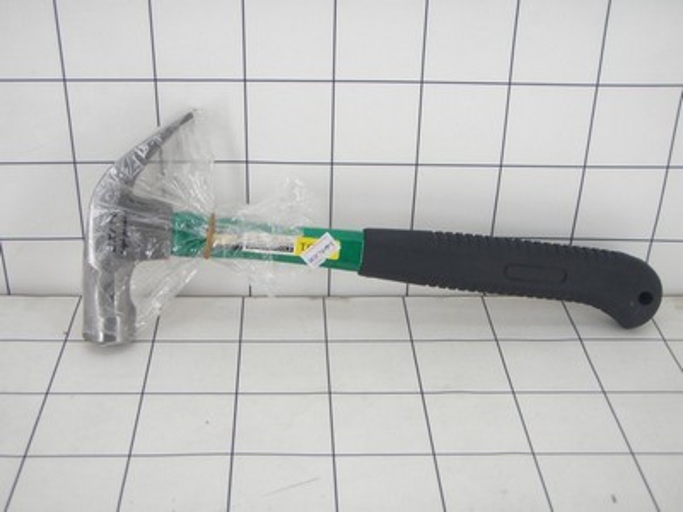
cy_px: 256
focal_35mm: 51
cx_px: 342
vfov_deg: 28.6
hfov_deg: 37.5
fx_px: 1006
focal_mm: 9.13
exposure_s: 1/40
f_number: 4
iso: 80
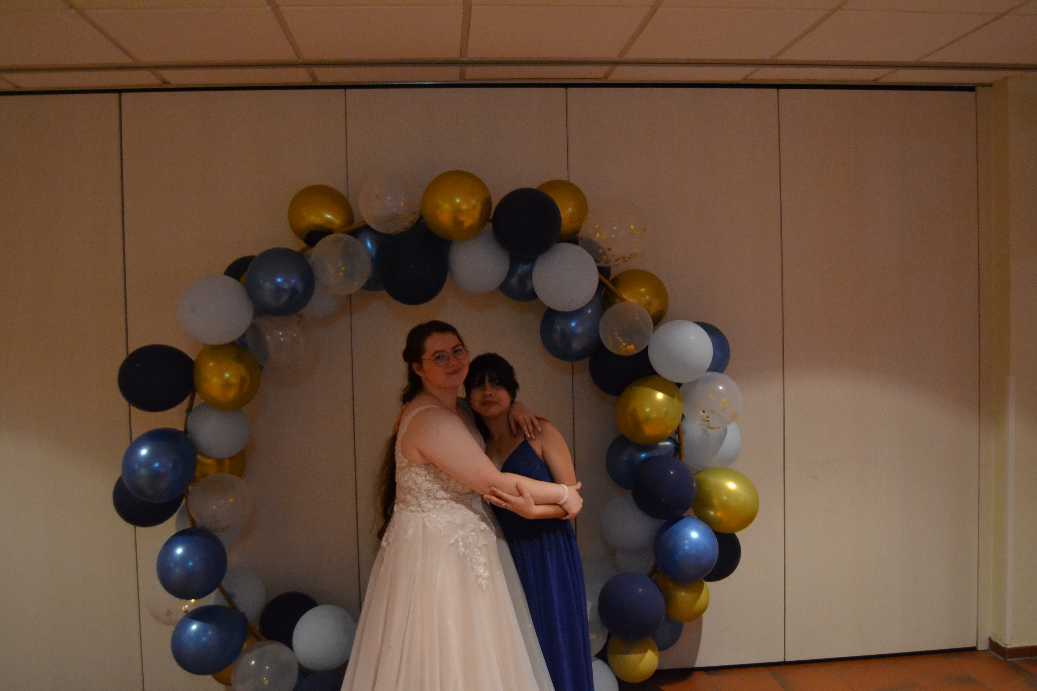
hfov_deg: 61.9
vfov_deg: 43.6
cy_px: 346
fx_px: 864
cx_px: 518
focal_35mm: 30
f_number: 3.5
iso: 3200
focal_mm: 20
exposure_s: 1/60
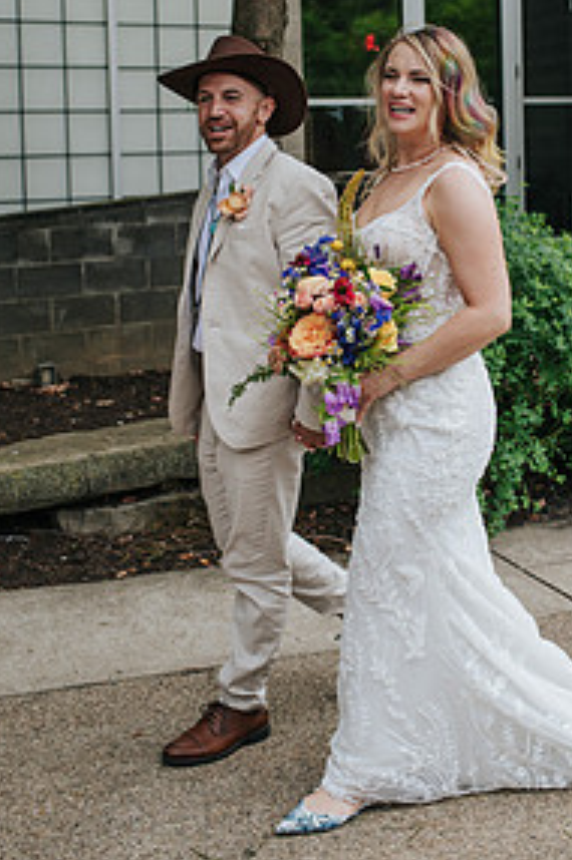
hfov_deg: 24.5
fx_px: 1314
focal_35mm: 55
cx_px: 360
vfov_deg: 35.7
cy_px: 241
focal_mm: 35
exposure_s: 1/320
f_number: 3.2
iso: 400
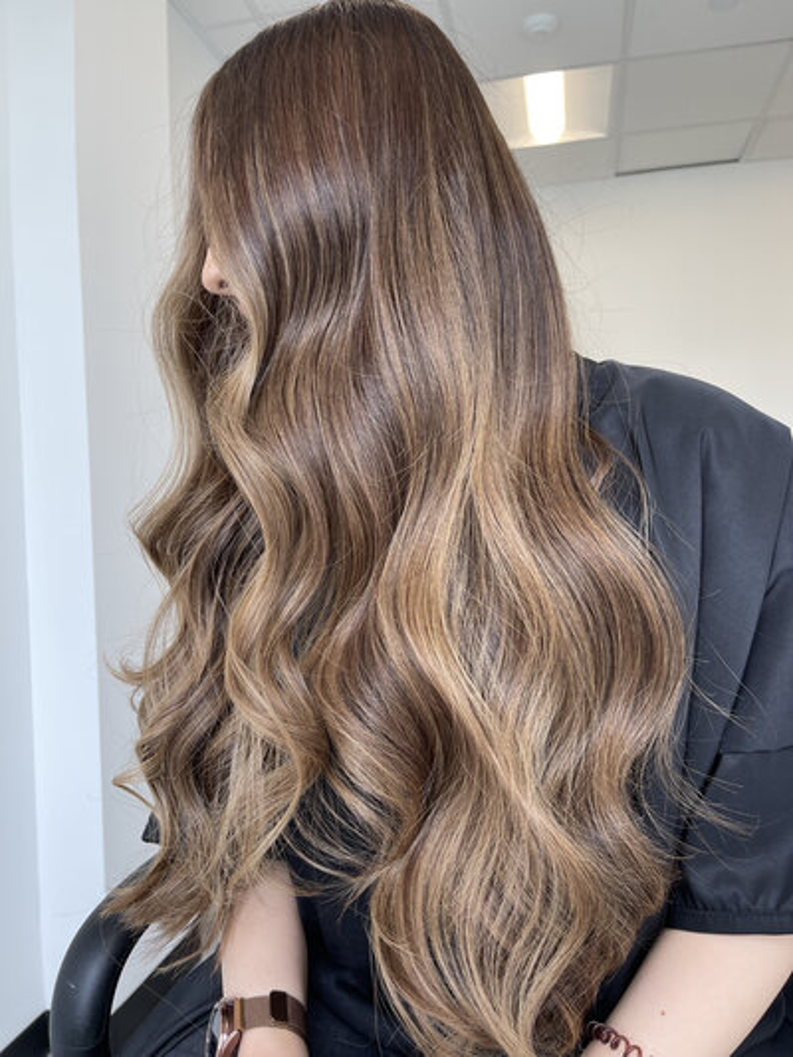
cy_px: 528
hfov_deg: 53.1
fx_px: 794
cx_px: 396
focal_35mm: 26
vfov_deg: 67.3
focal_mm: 5.1
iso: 40
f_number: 1.6
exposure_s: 1/121
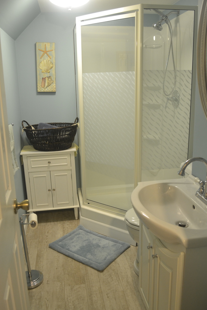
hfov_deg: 43.6
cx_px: 104
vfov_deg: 61.9
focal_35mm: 30
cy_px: 151
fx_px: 259
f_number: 3.5
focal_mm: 18
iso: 560
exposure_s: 1/15
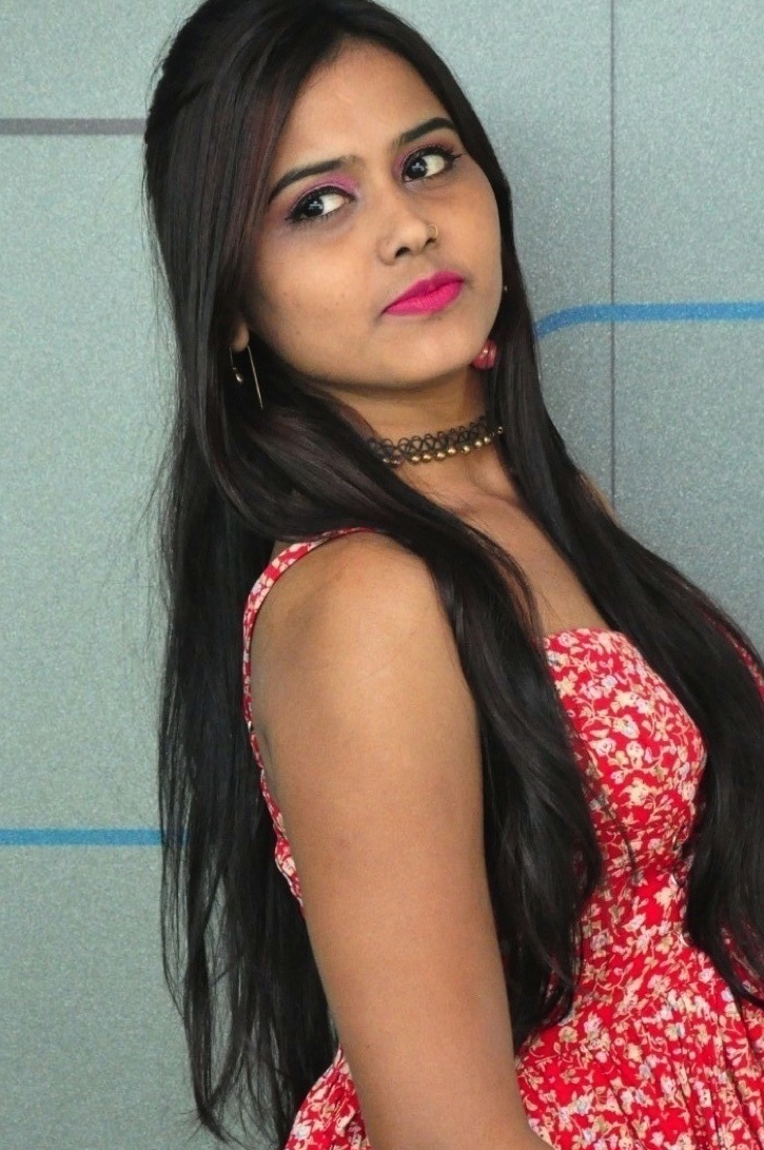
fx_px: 4211
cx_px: 475
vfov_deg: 15.5
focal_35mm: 132
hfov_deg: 10.4
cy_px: 710
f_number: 6.3
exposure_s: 1/125
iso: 3200
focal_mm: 58
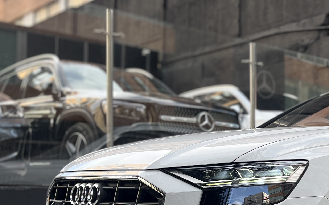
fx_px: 637
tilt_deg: +0.5
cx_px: 335
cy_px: 199
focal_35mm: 71
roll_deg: +0.2
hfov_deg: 27.2
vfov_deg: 18.0
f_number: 1.6
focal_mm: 5.1
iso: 50
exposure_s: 1/432
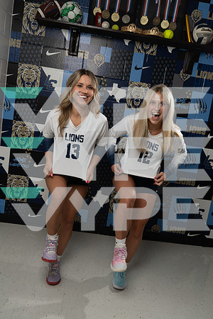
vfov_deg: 54.4
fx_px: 311
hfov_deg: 37.9
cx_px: 106
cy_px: 160
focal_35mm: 35
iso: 400
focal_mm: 35
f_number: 8
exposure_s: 1/250
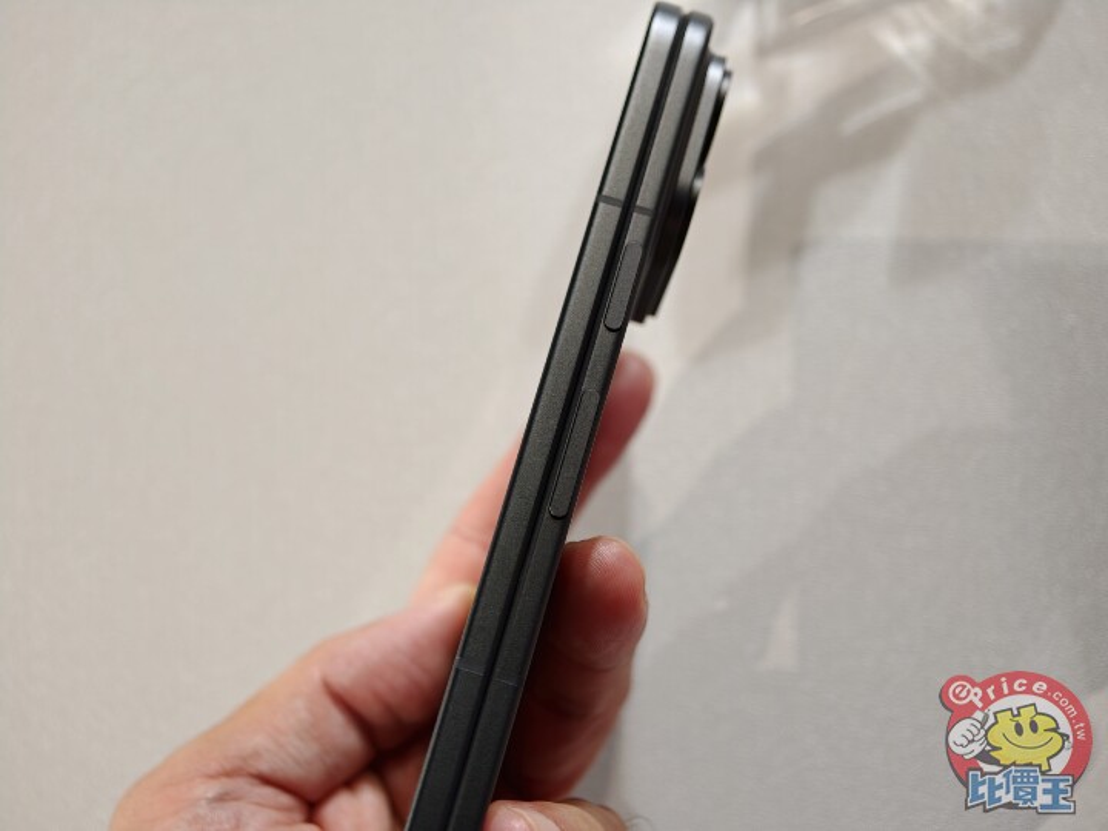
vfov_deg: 21.0
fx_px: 2241
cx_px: 554
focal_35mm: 70
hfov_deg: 27.8
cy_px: 416
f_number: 2.2
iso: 250
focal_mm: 20.1
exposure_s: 1/117
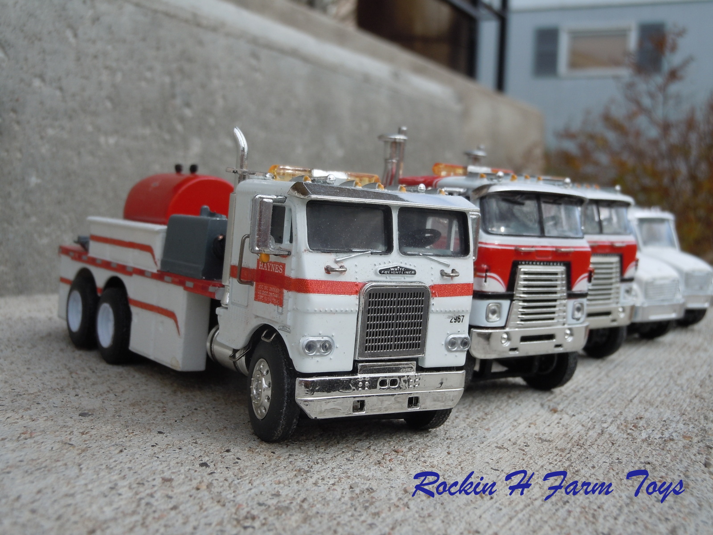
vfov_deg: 32.2
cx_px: 356
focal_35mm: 45
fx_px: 927
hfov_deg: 42.1
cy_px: 268
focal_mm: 8.1
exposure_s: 1/400
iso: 100
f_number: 4.6
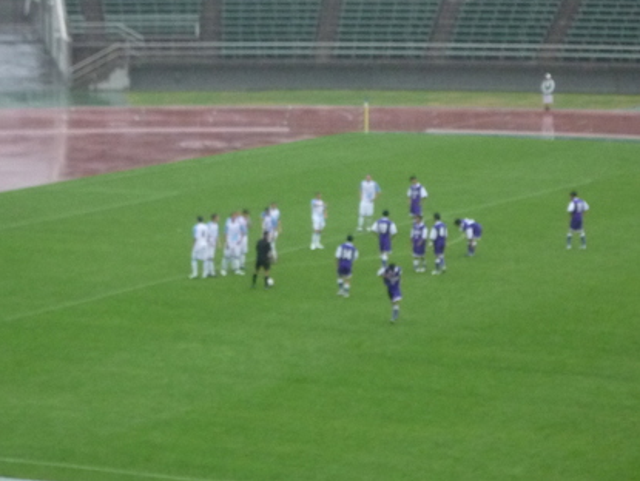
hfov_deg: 10.9
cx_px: 318
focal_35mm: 182
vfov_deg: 8.2
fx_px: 3368
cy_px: 240
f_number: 5.6
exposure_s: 1/100
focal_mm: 17.6
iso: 400
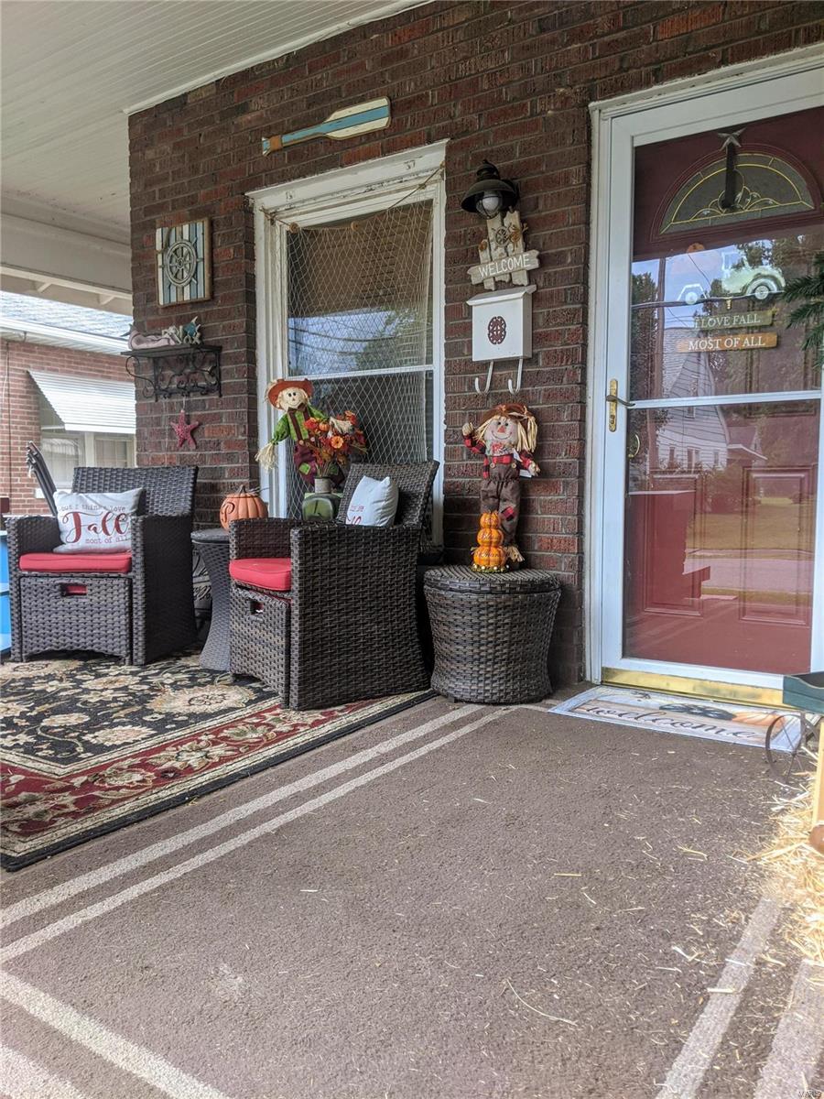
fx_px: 857
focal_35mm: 27
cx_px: 412
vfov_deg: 65.3
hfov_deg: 51.4
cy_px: 550
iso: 61
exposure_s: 1/125
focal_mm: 4.44
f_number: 1.8
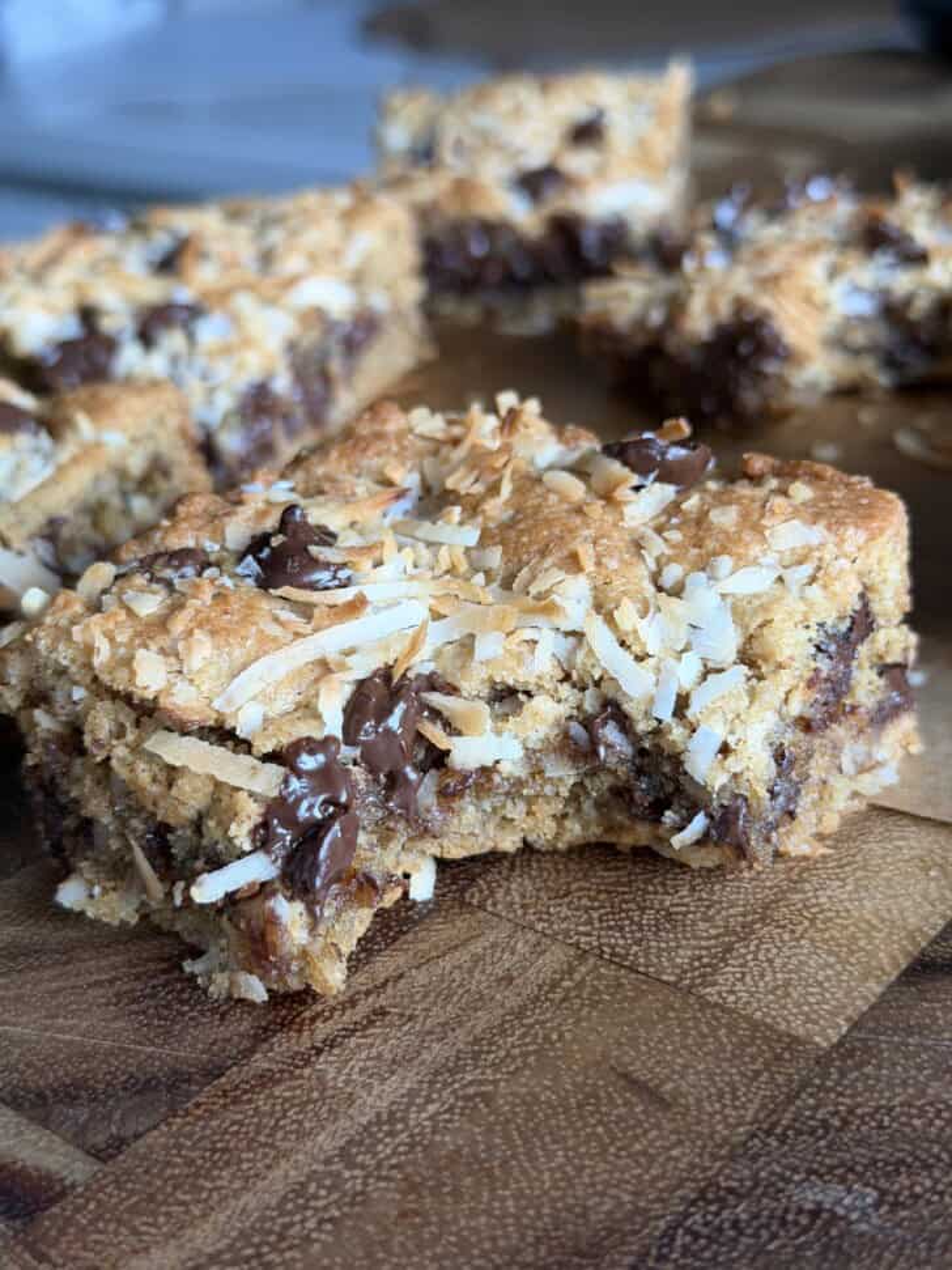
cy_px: 635
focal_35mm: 48
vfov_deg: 39.7
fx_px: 1760
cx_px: 476
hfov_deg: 30.3
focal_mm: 6.8
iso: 250
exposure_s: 1/54
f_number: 1.8
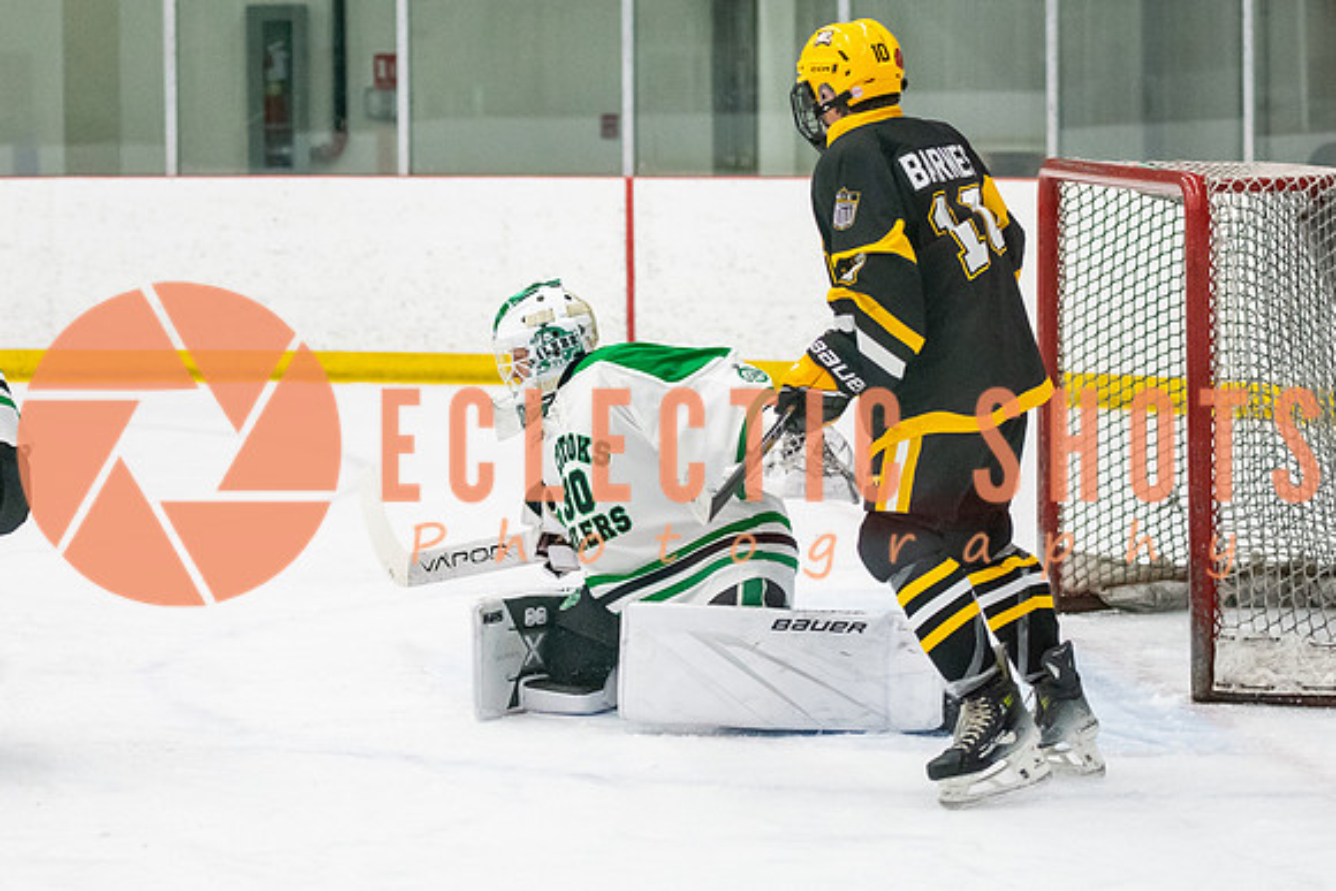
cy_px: 318
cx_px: 690
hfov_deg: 14.9
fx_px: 5092
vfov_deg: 10.0
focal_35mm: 137
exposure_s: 1/800
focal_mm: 75
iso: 4000
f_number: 2.8
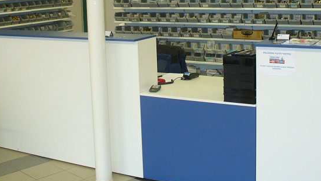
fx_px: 477
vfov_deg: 21.2
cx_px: 170
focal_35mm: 56
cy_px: 34
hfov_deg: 37.2
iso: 160
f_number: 2.8
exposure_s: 1/30
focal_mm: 6.1
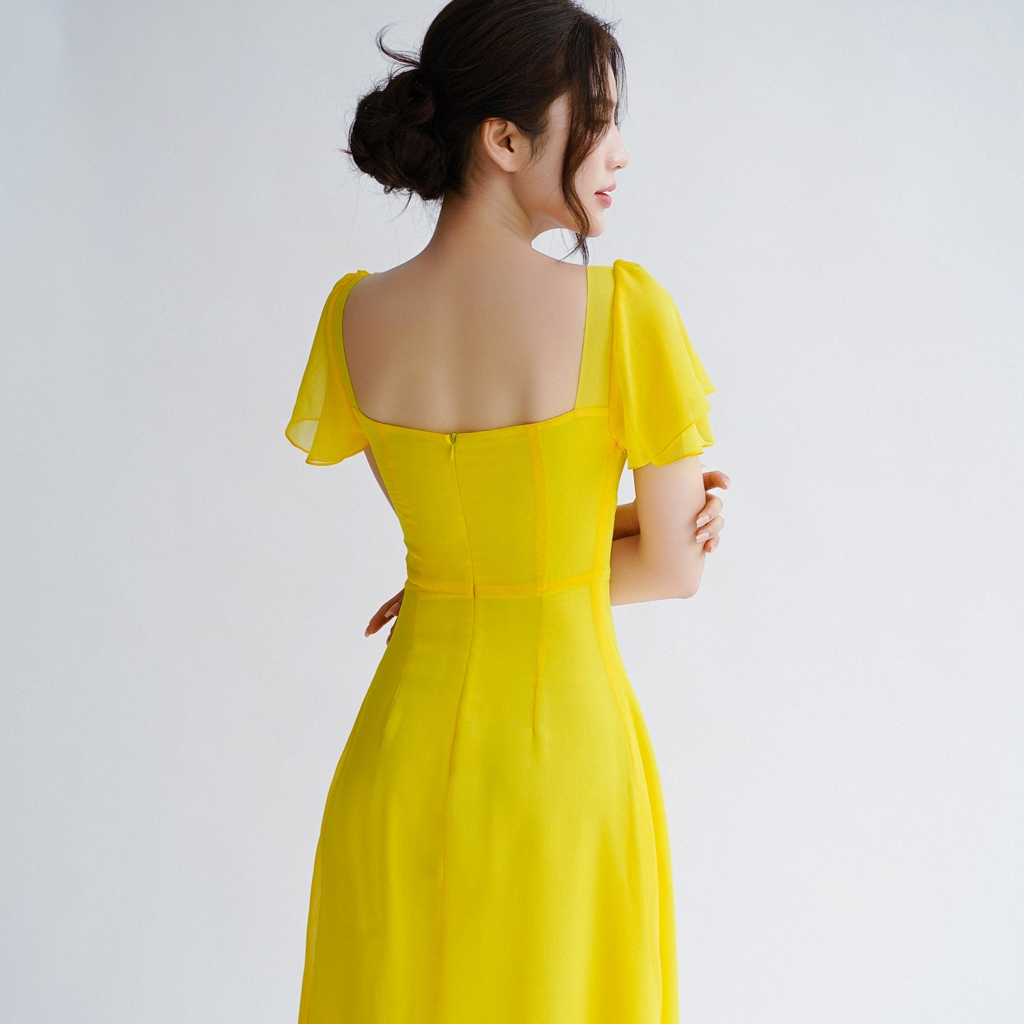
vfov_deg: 25.7
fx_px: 2242
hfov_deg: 25.7
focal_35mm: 67
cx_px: 513
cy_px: 591
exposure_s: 1/200
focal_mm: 52
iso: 400
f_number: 3.5
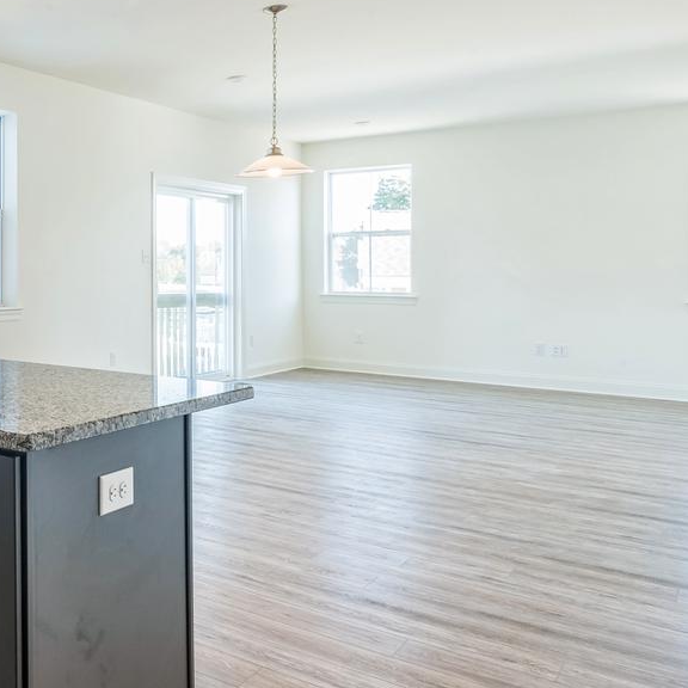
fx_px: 765
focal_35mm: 34
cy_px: 250
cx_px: -129
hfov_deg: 37.3
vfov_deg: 47.9
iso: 250
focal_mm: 16
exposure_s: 1/1.25
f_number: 16
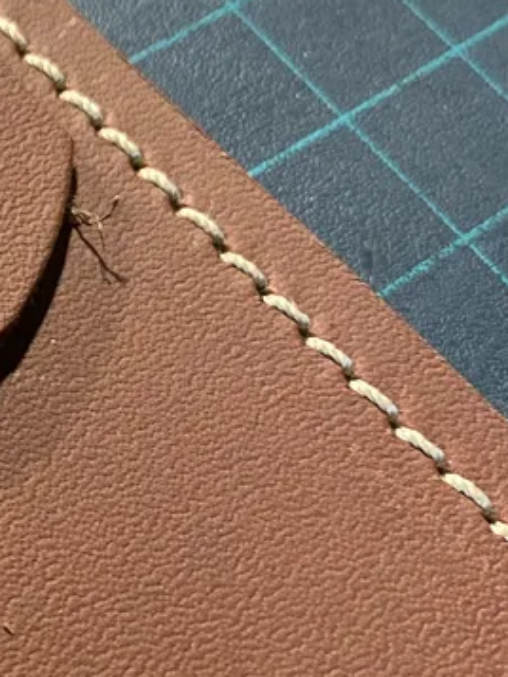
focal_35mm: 84
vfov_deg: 23.0
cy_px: 142
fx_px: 1643
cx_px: -309
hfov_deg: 15.8
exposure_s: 1/50
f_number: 1.8
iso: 200
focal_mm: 4.25
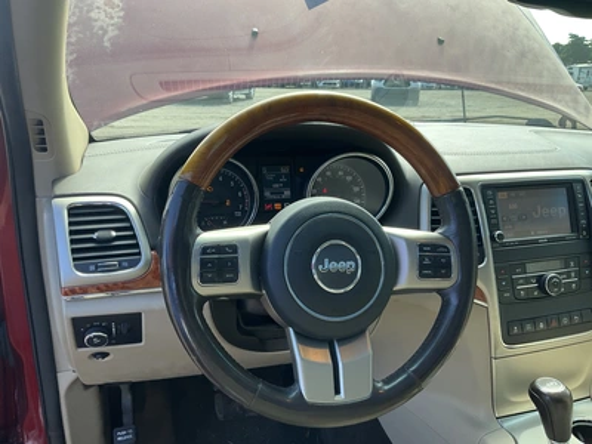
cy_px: 222
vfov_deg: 48.2
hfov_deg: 61.7
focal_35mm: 29
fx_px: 496
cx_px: 296
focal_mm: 3
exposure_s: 1/130
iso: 16
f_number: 1.8
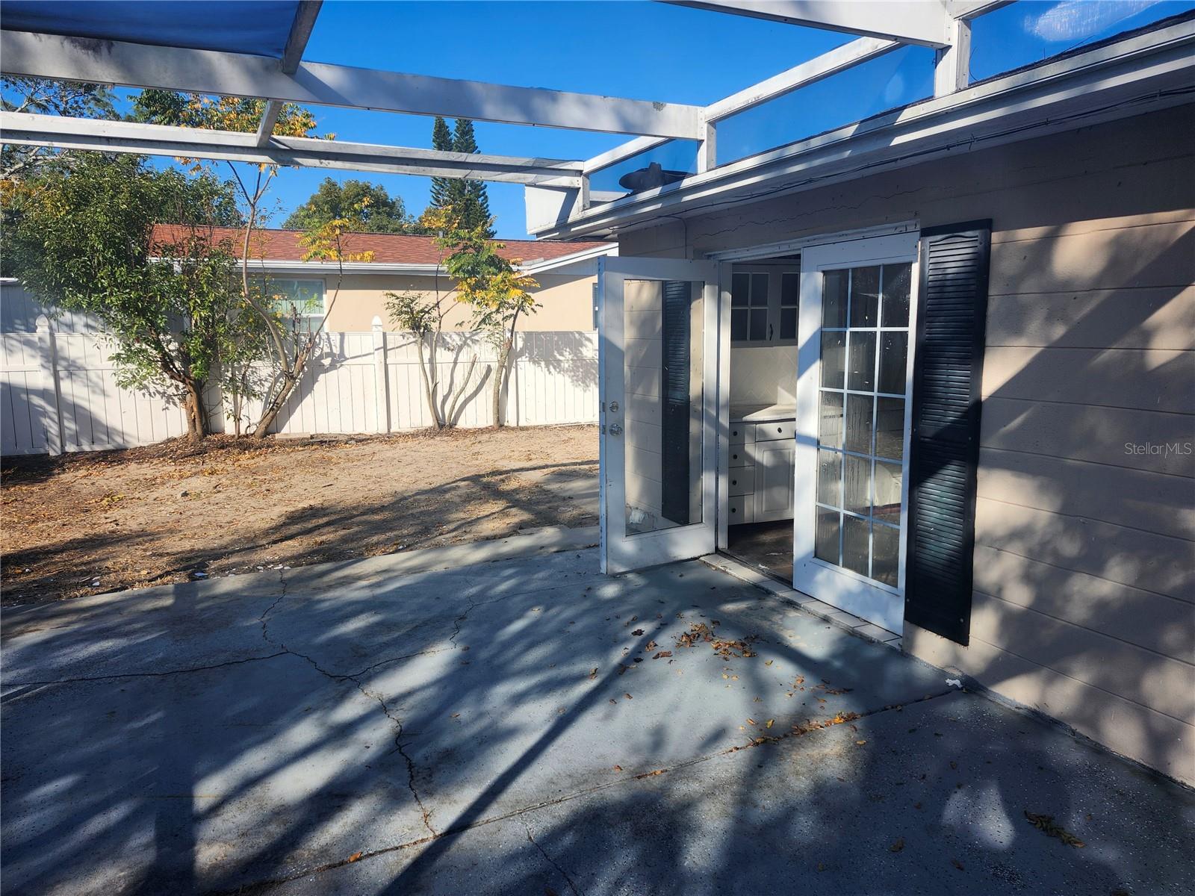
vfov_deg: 58.9
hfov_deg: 73.9
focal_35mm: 23
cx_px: 598
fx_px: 794
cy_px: 448
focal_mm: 5.54
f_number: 1.8
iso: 25
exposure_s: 1/1550
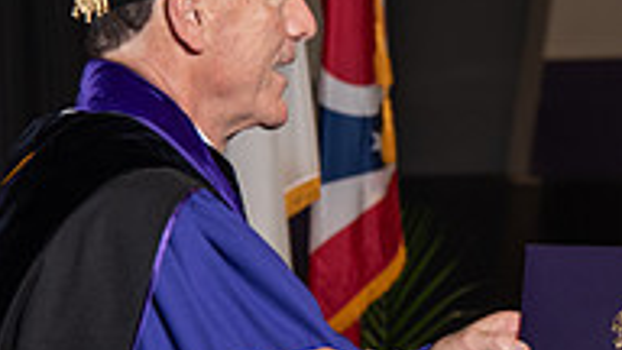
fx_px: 4486
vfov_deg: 4.5
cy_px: 115
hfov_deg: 7.9
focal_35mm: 272
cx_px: 570
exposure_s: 1/200
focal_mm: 86
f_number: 5
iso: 1000
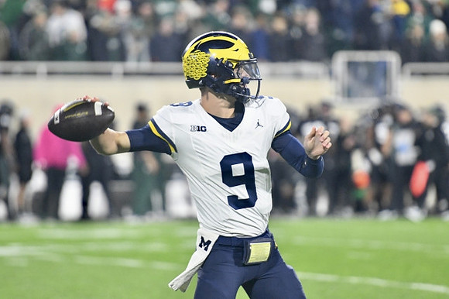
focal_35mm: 300
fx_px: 3739
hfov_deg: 6.9
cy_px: 150
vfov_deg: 4.6
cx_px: 224
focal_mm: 200
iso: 3200
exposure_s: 1/1000
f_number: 2.8
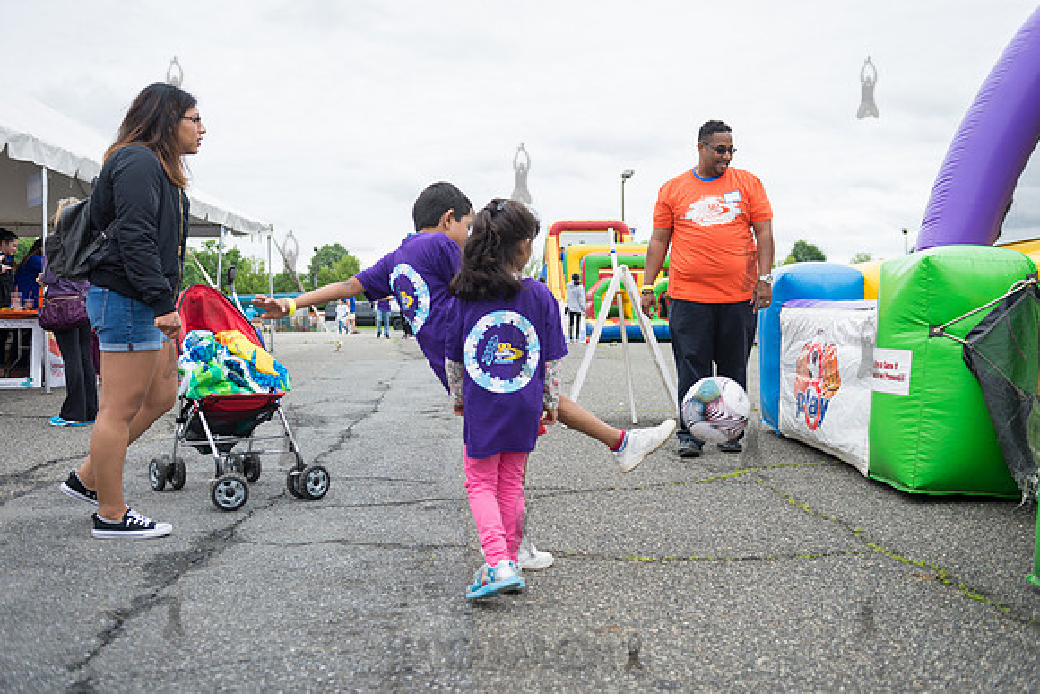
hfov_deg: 54.4
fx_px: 1011
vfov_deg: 37.9
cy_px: 347
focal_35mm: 35
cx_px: 520
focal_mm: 35
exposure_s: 1/800
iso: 200
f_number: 3.5
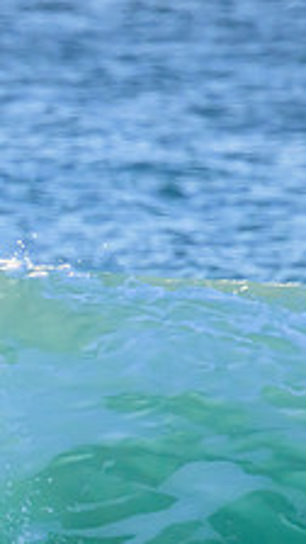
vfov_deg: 1.0
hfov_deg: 0.6
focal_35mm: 2172
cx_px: -306
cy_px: 419
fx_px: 31330
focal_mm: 800
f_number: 11
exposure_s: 1/2000
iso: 3600
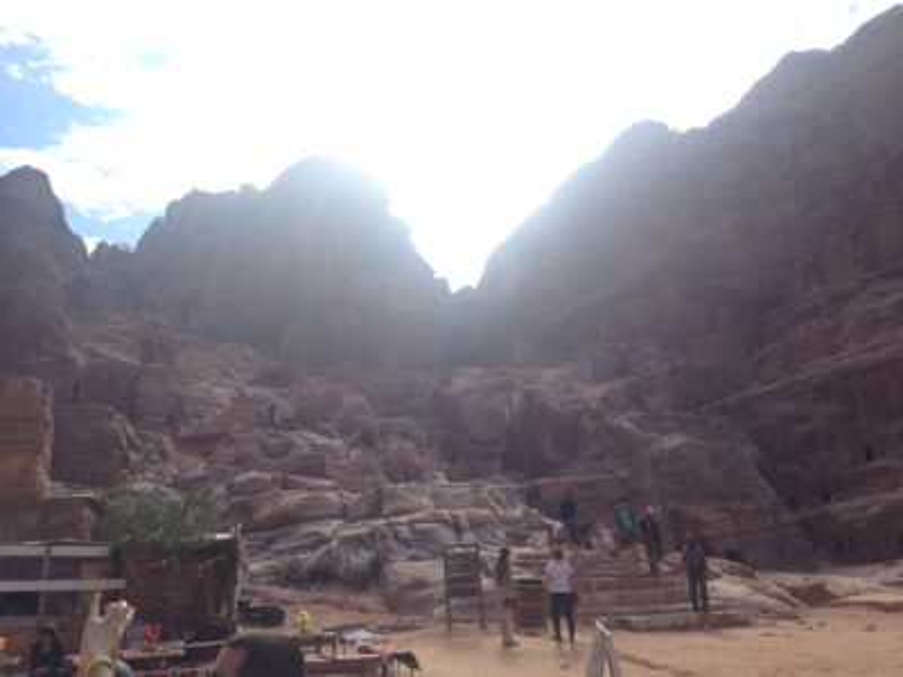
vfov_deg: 42.9
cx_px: 452
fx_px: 861
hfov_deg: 55.4
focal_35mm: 33
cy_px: 338
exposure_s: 1/874
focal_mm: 4.12
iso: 50
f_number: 2.4
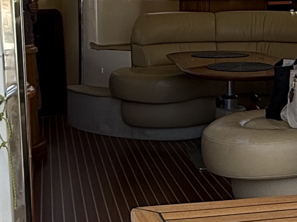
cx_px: 236
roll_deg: -0.3
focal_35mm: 80
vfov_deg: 18.4
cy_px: 125
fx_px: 686
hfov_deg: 24.1
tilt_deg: -9.0
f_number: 2.2
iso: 50
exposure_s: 1/279
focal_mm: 2.22
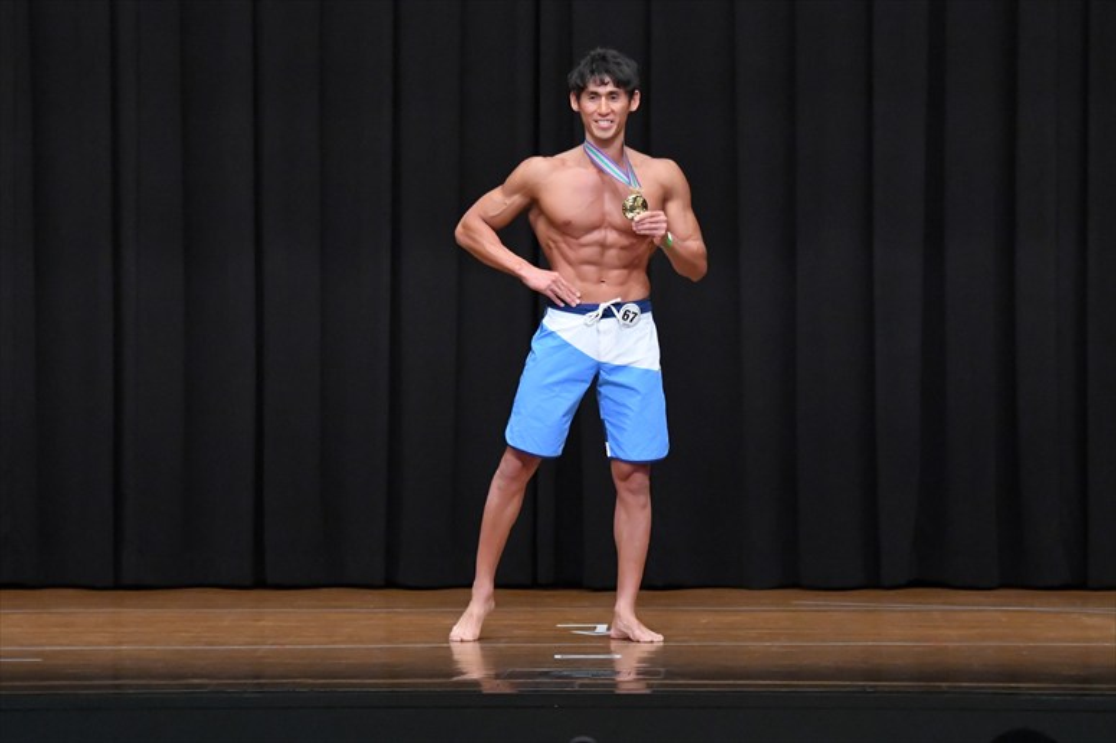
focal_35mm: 202
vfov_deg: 6.8
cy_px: 372
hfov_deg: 10.2
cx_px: 558
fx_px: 6259
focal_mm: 135
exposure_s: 1/400
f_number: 5.6
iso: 8000
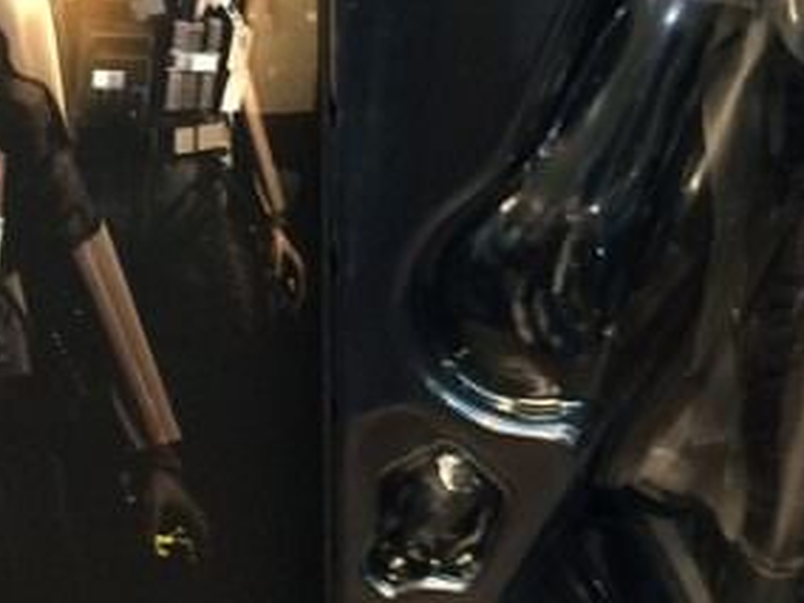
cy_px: 238
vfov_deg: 14.5
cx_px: 374
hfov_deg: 19.3
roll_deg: -3.4
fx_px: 2369
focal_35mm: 102
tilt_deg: -18.8
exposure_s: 1/33
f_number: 2.2
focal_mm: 4.15
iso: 160
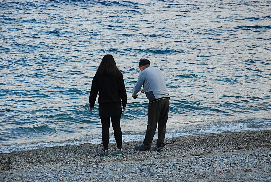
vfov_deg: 10.8
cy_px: 91
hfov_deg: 16.0
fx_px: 961
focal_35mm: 128
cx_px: 136
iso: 400
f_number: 6.3
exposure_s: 1/400
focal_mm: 85
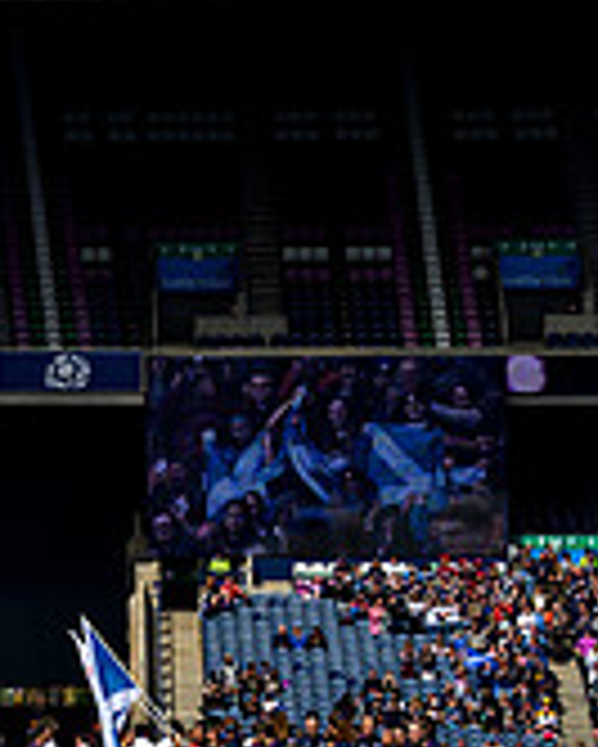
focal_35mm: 259
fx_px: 5725
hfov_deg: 5.9
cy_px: 279
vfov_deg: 7.5
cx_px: -457
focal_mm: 70
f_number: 4
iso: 1000
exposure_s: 1/16000
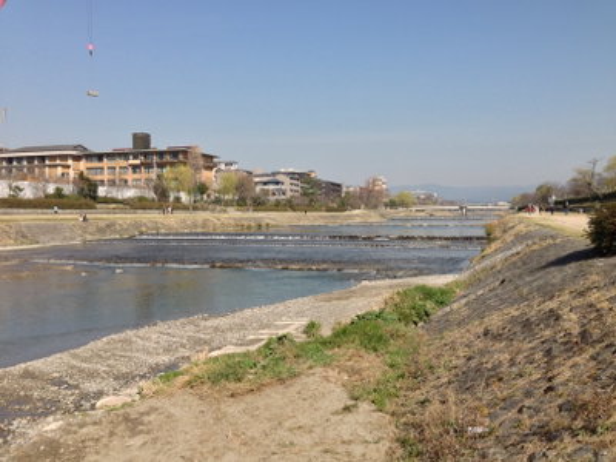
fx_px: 587
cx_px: 308
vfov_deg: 42.9
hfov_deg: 55.4
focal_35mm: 33
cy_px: 231
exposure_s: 1/1290
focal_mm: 4.13
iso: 50
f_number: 2.4
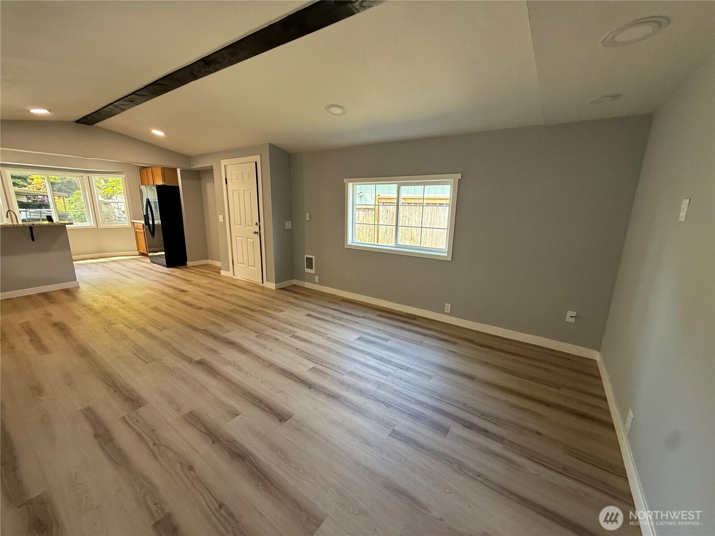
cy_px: 268
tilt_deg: -11.2
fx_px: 289
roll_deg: -1.5
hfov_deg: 102.1
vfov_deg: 85.7
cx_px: 358
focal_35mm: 14
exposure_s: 1/99
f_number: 2.2
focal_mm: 2.22
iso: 200
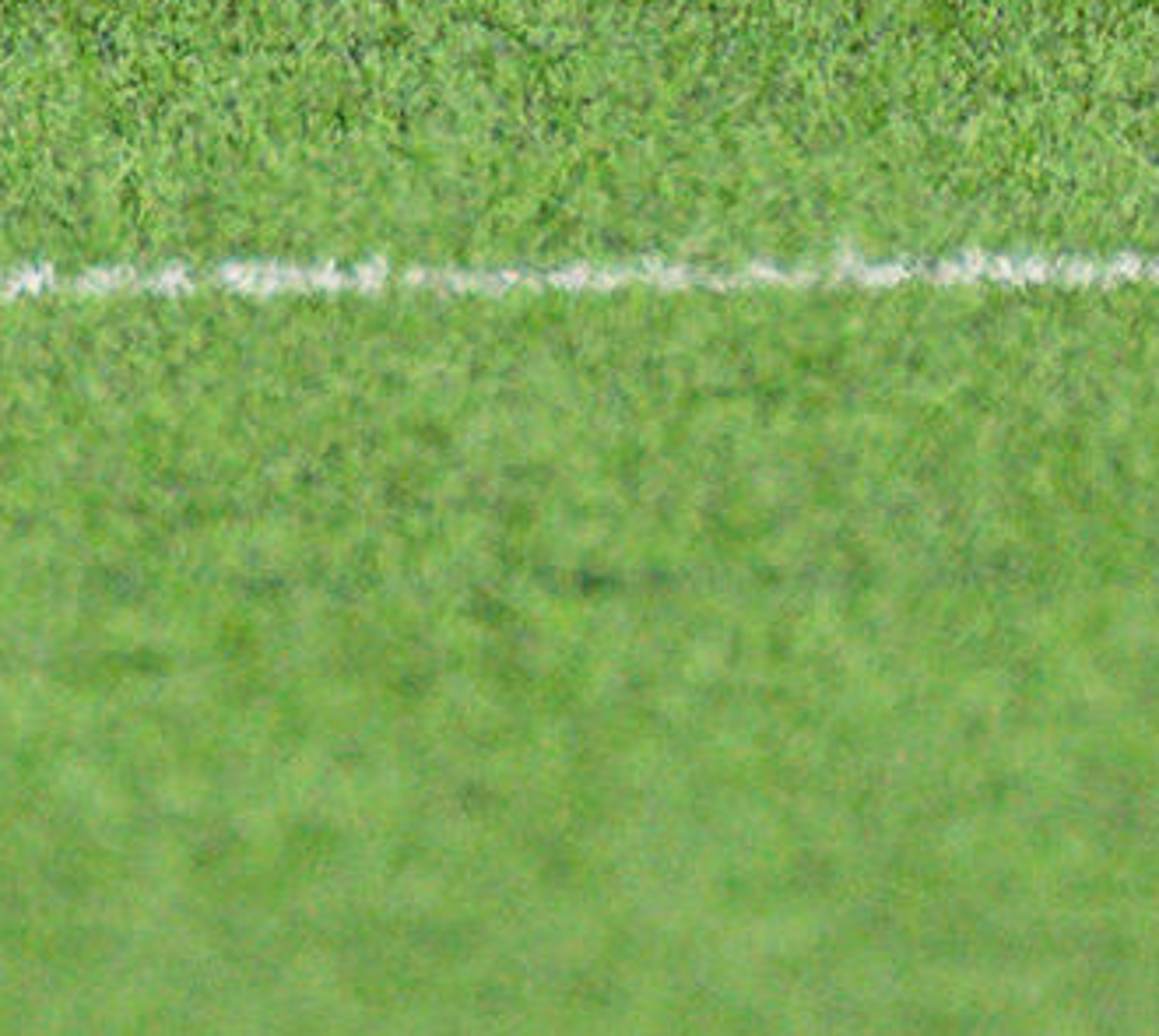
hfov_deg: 0.4
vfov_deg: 0.3
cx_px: -938
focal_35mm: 4777
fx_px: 171626
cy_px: -3514
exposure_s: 1/1600
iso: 900
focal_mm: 330
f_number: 5.3
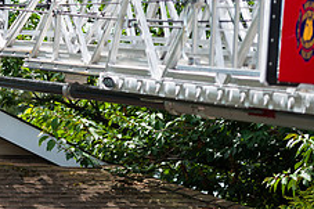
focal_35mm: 281
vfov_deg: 4.9
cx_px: -80
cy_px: 28
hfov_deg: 7.3
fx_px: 2449
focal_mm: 110
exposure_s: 1/2000
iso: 200
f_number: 3.2
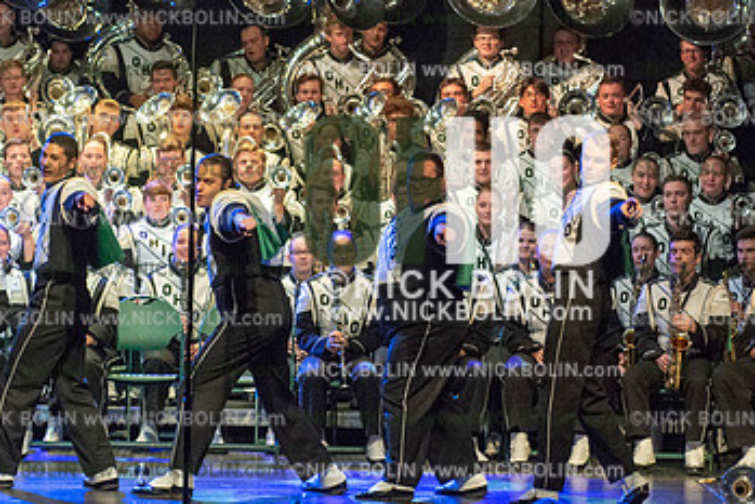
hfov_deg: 8.3
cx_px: 456
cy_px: 218
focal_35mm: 249
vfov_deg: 5.5
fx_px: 5224
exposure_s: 1/400
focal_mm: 150
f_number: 5.6
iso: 8000
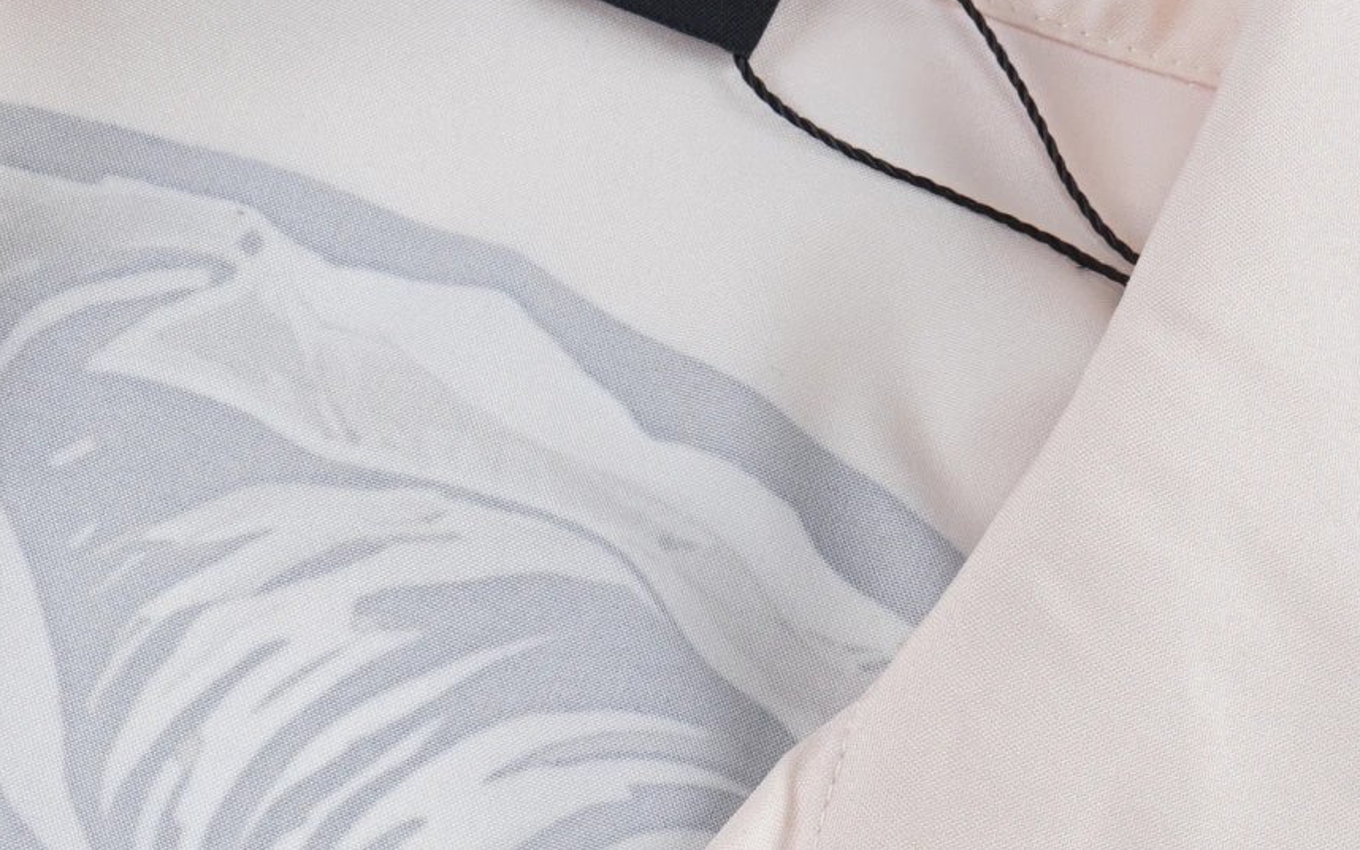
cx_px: 452
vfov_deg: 8.6
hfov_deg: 13.7
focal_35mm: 152
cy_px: 659
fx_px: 5633
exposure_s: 1/100
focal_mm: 50
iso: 160
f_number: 13
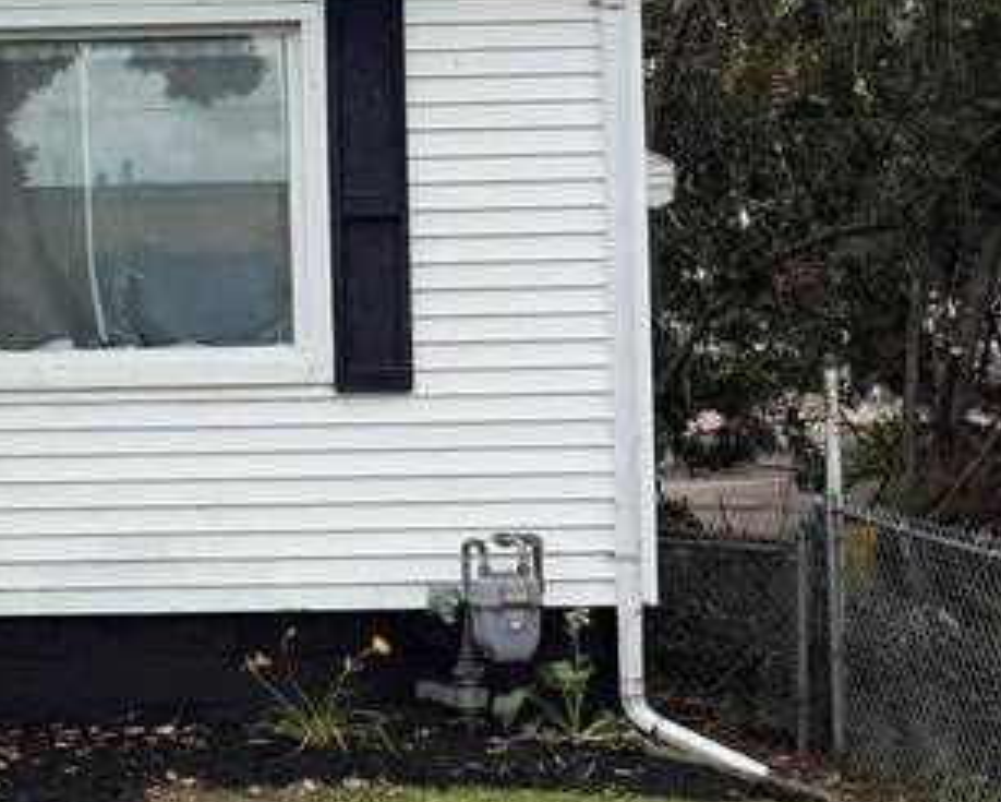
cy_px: 278
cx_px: -379
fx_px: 2904
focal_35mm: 98
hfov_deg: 18.0
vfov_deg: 15.7
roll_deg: +1.6
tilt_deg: +1.6
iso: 100
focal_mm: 6.76
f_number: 1.78
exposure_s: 1/3584
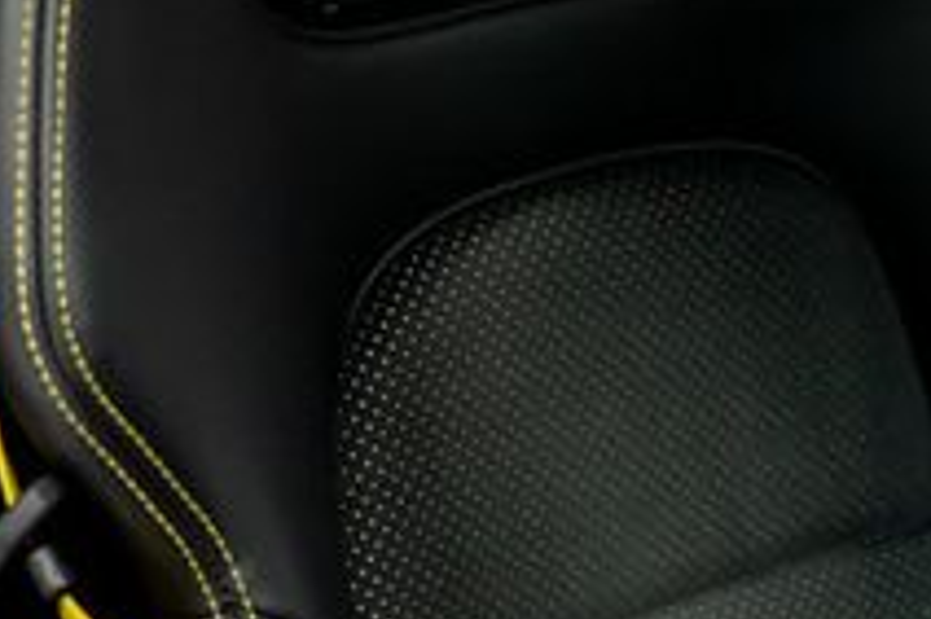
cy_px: 841
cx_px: 865
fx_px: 3282
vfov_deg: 10.5
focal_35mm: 127
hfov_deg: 15.9
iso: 3200
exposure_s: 1/60
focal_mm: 42
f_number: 4
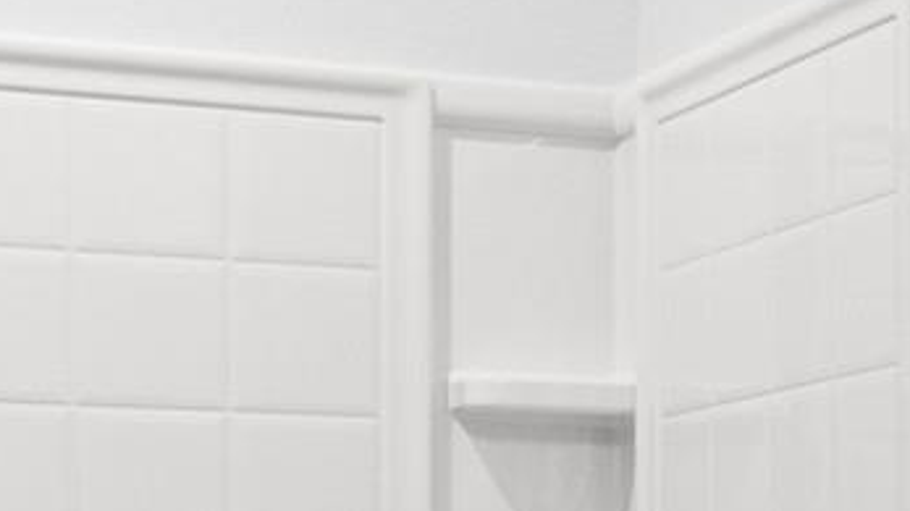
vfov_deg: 8.7
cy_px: 721
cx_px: 1356
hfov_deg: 14.7
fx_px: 3281
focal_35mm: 136
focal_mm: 12
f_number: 9
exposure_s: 1/5
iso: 250
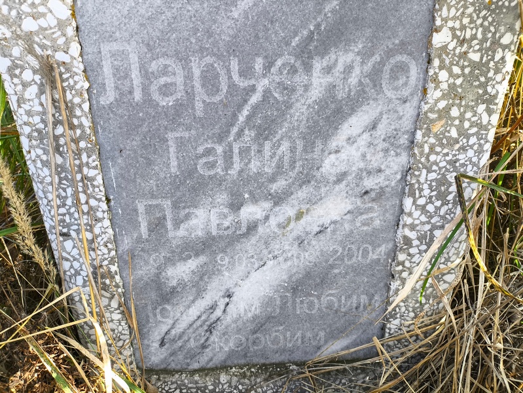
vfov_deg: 54.9
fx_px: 378
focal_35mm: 25
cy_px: 196
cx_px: 262
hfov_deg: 69.4
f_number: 1.7
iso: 64
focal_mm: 4.71
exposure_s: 1/120
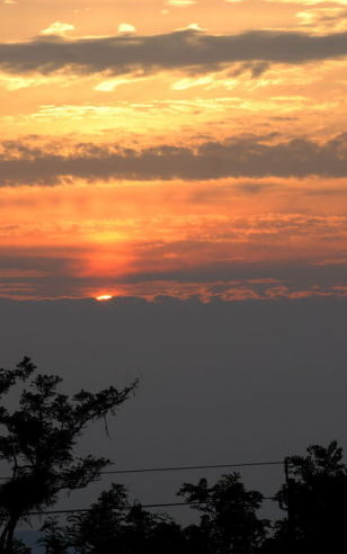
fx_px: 4866
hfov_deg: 4.1
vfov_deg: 6.5
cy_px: 278
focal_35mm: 322
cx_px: 92
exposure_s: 1/160
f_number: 9
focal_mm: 140
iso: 200
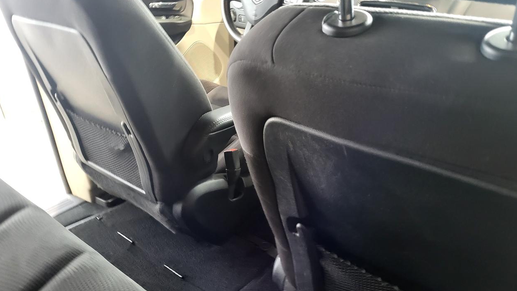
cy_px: 161
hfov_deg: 66.1
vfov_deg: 40.1
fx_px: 398
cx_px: 256
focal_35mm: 29
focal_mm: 5.4
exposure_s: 1/40
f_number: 1.8
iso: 500
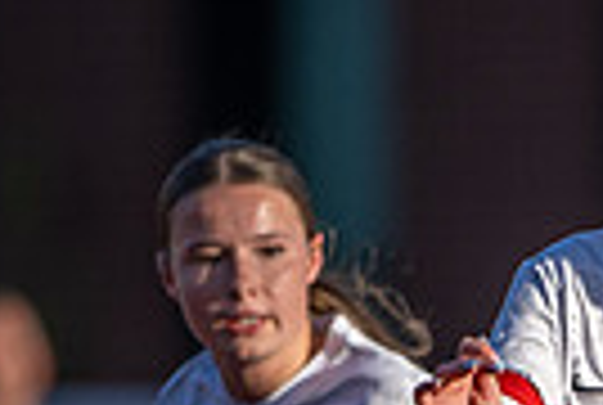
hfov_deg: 0.9
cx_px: 1687
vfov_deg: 0.6
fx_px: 39786
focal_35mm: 2370
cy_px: 776
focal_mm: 400
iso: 160
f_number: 2.8
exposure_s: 1/2000
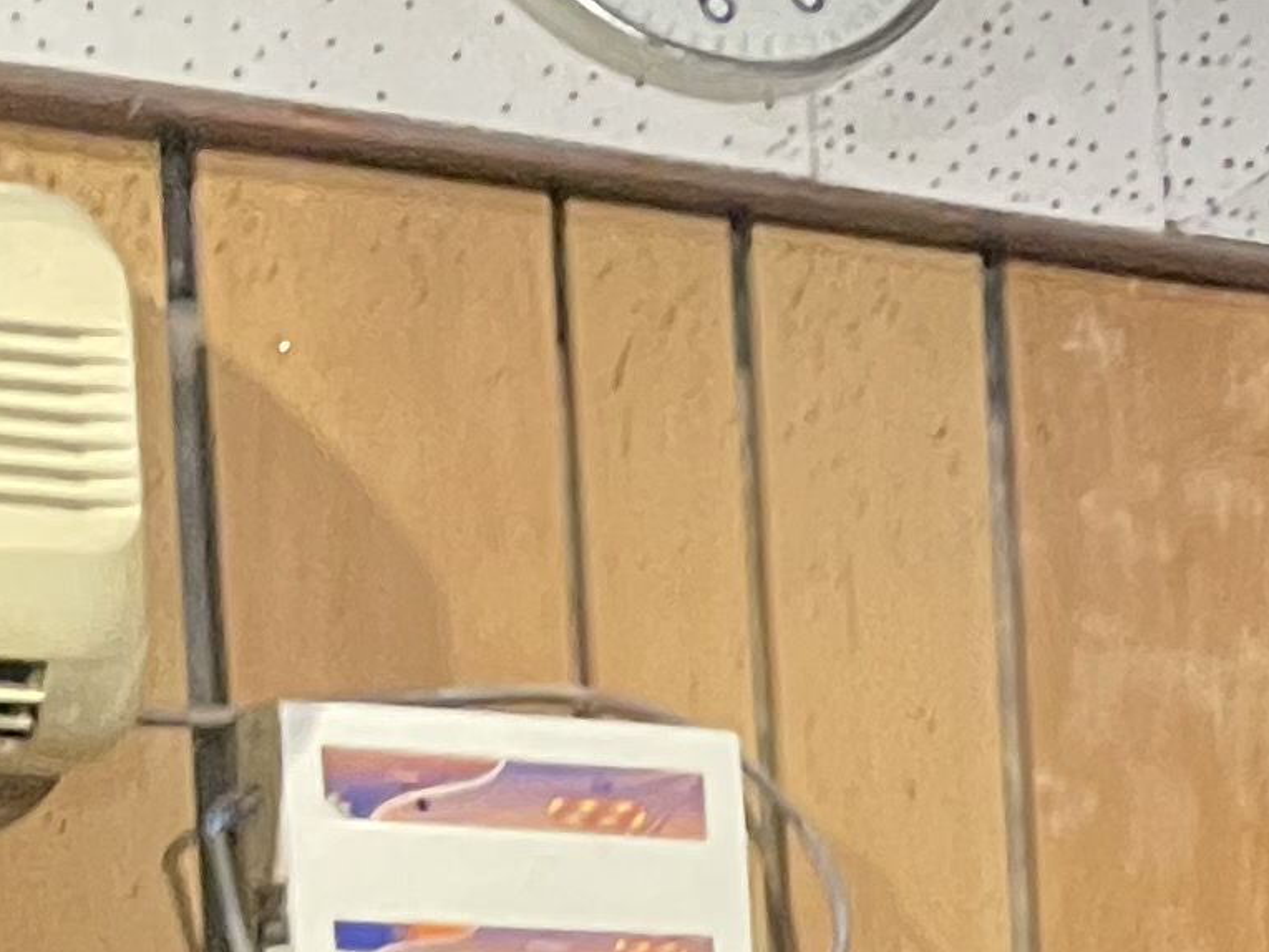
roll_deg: -0.8
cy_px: 1881
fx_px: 5023
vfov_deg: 10.1
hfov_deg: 12.1
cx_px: 2876
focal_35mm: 137
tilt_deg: -6.2
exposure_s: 1/33
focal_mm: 5.1
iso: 500
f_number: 1.6
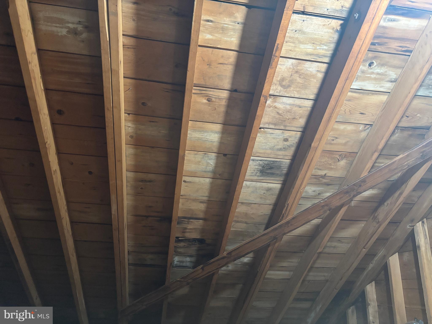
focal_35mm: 26
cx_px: 216
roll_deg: -2.5
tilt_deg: +19.4
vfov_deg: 53.1
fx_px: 324
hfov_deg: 67.3
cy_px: 162
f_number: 1.6
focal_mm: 5.96
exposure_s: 1/30
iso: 500
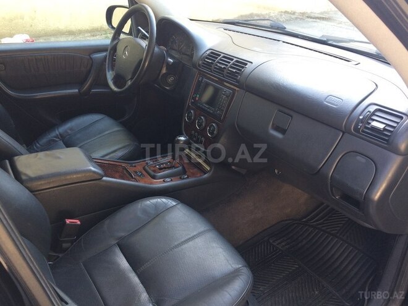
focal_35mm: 29
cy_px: 153
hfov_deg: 61.7
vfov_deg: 48.2
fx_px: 342
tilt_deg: -29.6
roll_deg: +0.6
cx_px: 204
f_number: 2.2
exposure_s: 1/50
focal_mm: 4.15
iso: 50
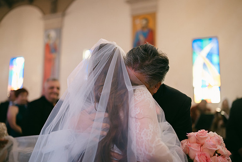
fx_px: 235
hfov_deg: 54.4
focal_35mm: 35
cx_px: 121
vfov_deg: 37.9
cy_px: 81
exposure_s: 1/320
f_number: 1.2
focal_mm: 35
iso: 800
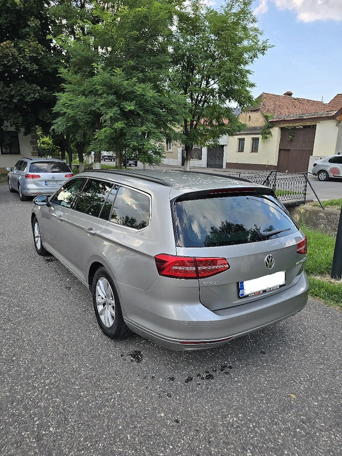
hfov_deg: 58.9
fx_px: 303
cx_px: 171
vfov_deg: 73.9
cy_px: 228
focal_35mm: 23
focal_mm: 6.3
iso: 16
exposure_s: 1/182
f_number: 1.7
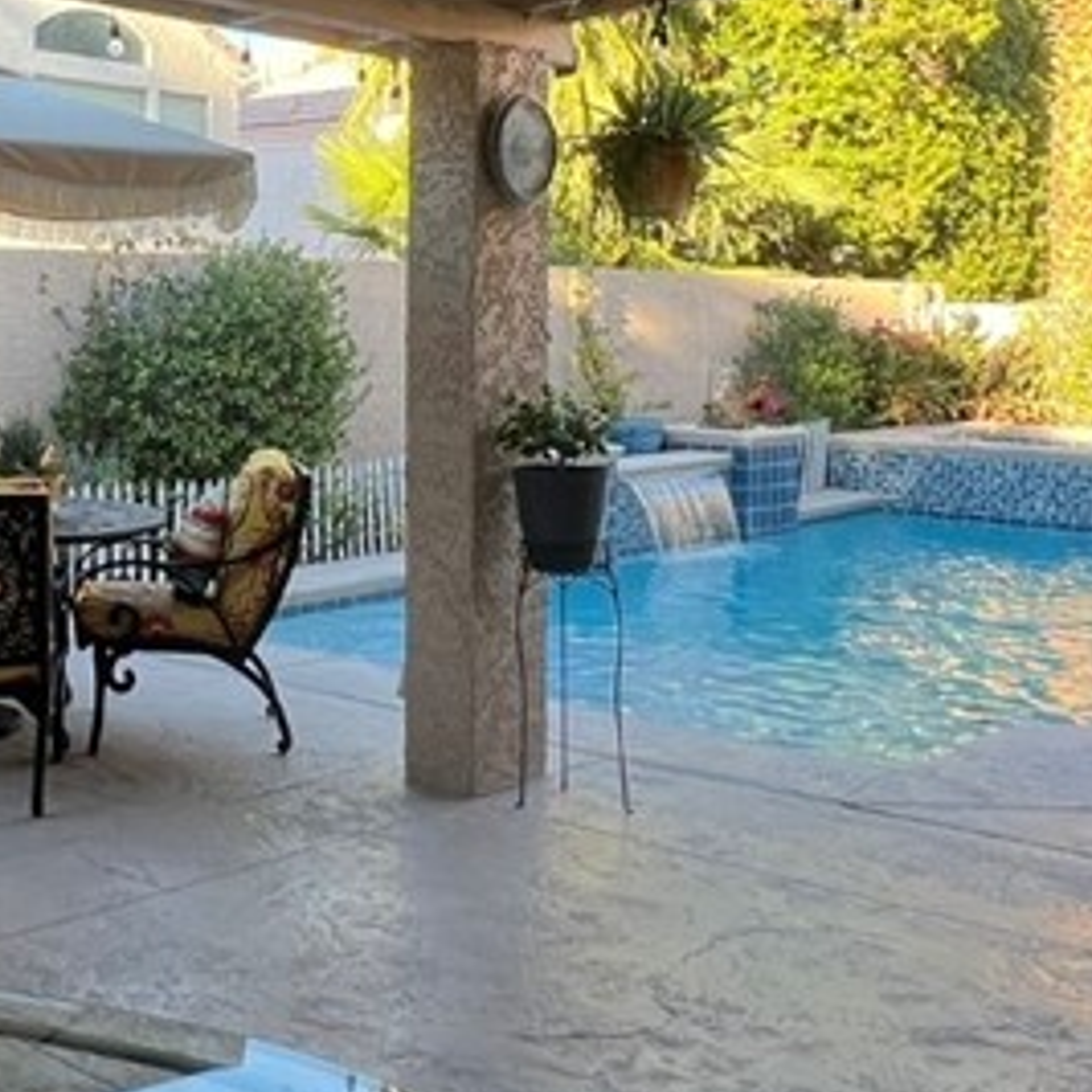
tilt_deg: +0.5
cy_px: 270
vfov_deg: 37.4
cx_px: 94
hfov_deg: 35.9
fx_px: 1570
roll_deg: -0.5
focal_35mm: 44
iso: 32
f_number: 1.8
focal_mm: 1.57
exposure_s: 1/100
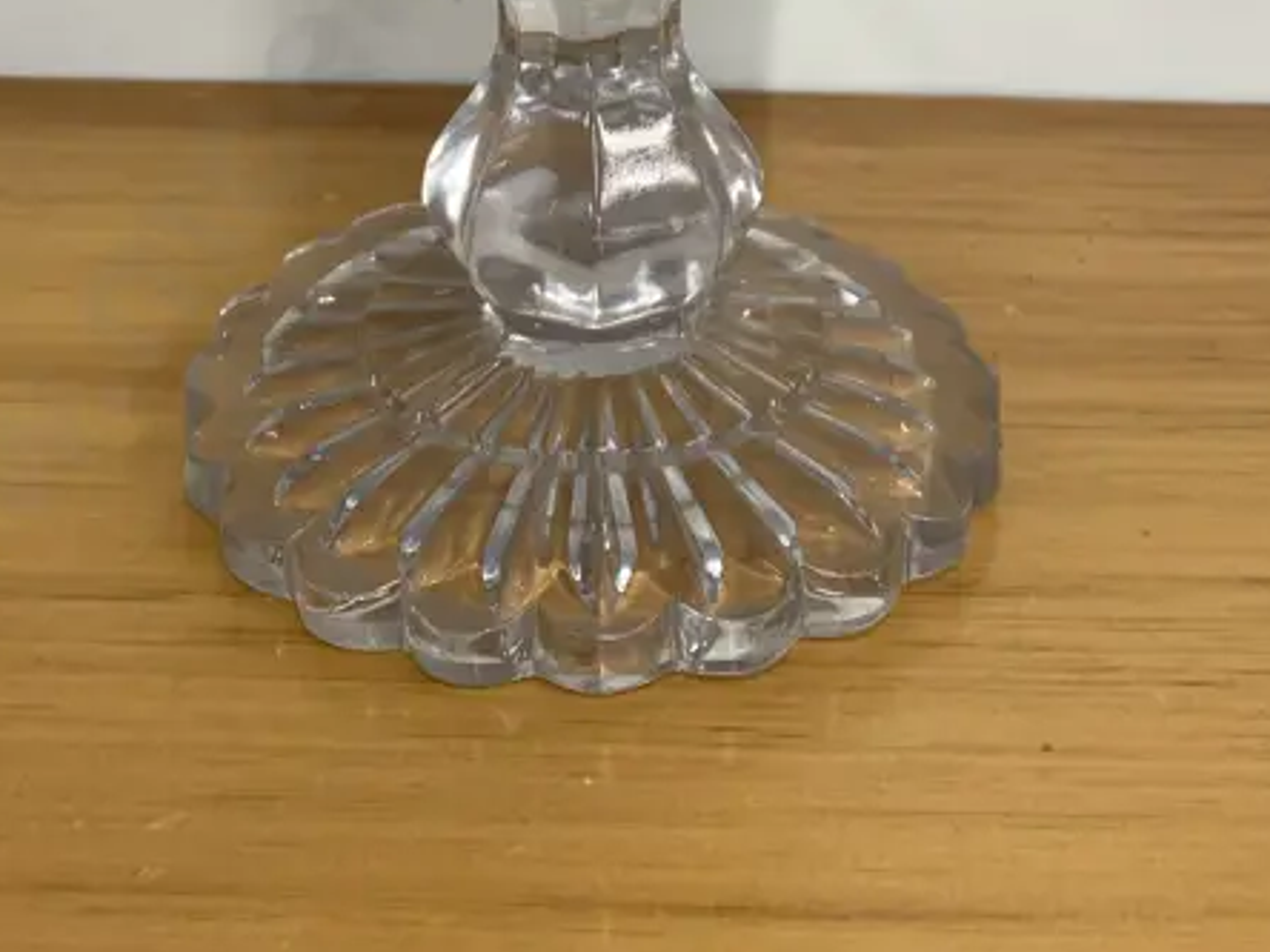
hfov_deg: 32.2
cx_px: 661
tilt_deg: -13.3
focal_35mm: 60
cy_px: -392
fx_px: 2201
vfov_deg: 21.3
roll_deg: -0.8
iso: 50
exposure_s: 1/50
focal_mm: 4.25
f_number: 1.8
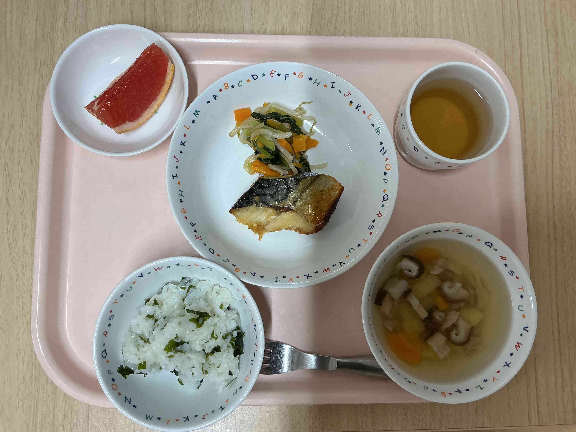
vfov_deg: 48.2
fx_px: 483
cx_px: 288
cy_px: 216
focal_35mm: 29
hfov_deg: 61.7
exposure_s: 1/60
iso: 40
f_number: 1.8
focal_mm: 3
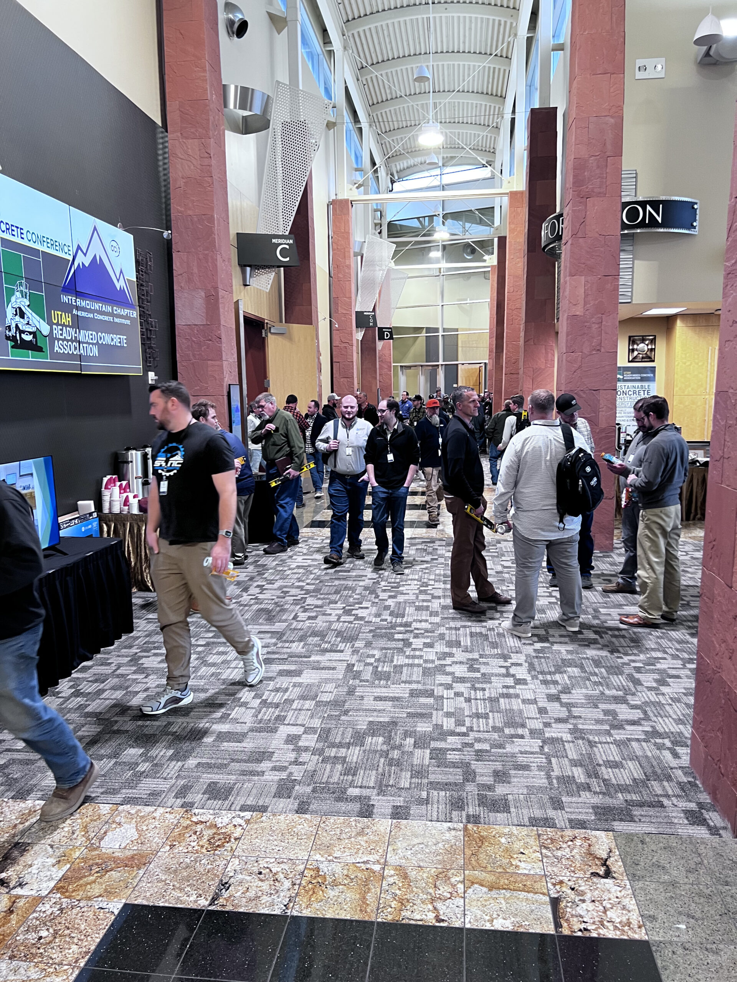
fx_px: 738
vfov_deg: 67.3
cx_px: 368
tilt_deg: -9.0
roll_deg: +0.3
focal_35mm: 26
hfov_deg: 53.1
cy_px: 491
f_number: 1.5
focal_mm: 5.7
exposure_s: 1/60
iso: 125
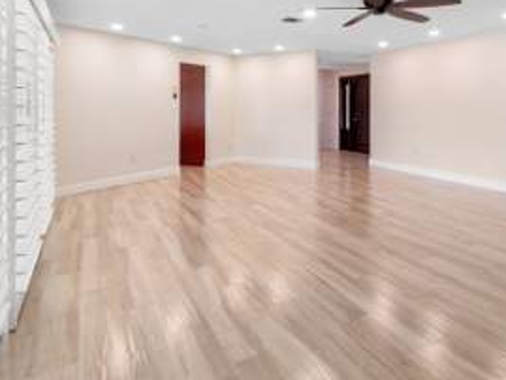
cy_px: 117
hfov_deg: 67.0
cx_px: 348
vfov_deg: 53.5
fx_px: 366
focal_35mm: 25
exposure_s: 1/5
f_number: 7.1
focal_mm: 7
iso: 200
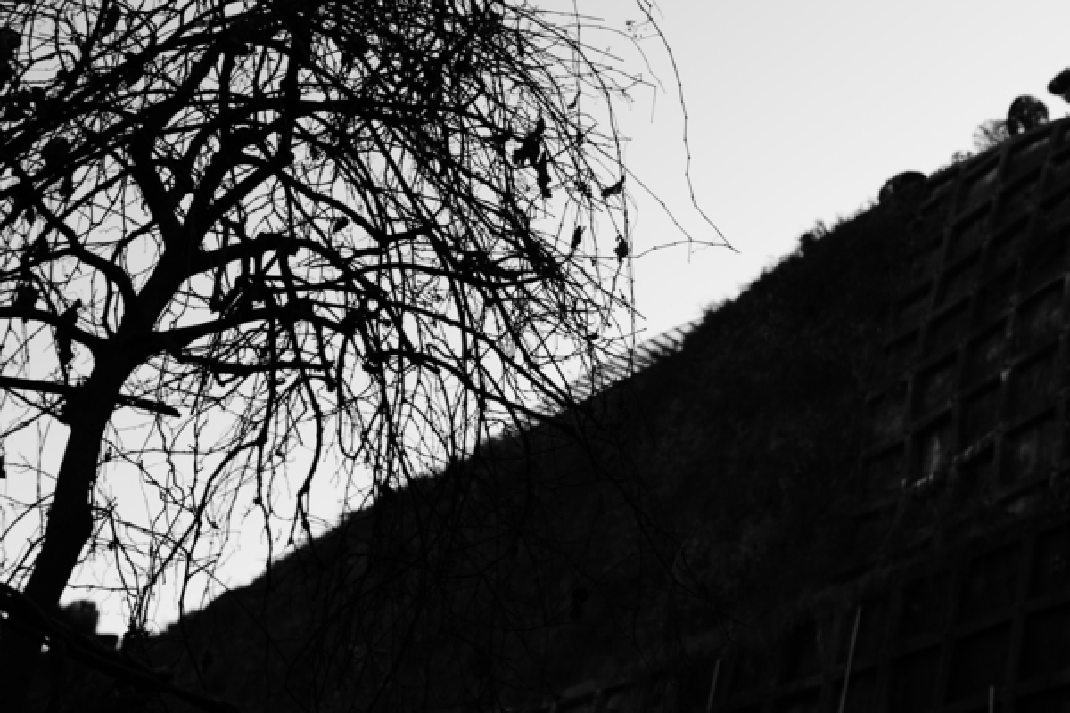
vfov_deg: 25.8
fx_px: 1560
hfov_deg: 37.9
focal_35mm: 52
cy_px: 356
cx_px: 535
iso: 100
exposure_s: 1/640
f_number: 4
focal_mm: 35
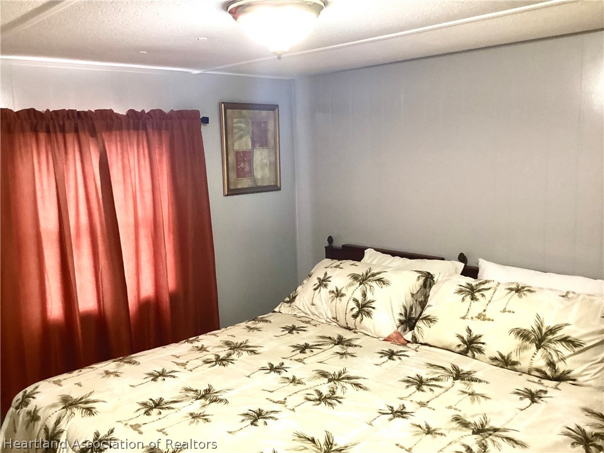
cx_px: 302
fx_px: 541
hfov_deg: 58.4
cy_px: 226
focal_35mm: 31
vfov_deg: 45.4
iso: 250
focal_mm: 3.3
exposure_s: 1/50
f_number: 2.4
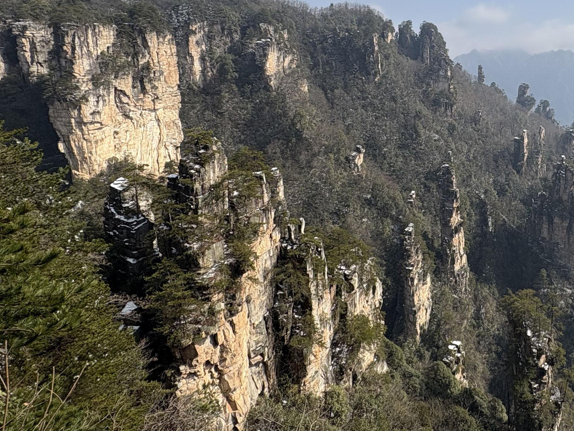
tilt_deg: -9.1
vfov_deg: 46.3
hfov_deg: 54.4
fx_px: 497
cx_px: 485
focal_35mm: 30
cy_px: 154
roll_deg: +0.2
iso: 50
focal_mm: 2.22
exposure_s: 1/1789
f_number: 2.2
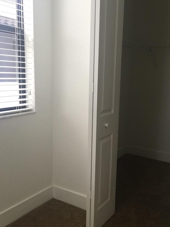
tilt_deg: -10.2
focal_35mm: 37
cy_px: 117
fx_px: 242
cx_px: 97
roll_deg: -0.7
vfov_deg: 50.1
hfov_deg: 38.6
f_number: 2.2
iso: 40
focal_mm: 4.15
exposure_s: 1/40
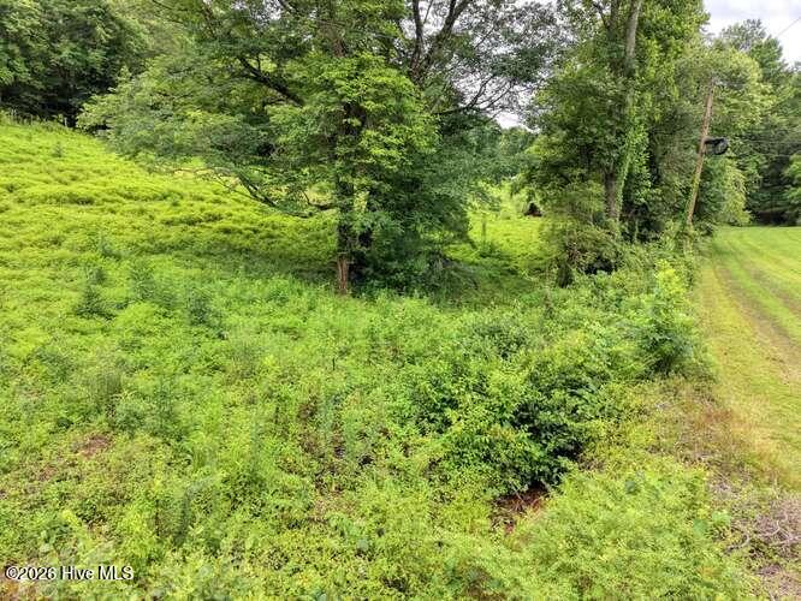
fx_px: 556
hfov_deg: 71.6
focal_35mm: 24
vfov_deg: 56.8
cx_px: 400
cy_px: 300
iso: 400
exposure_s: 1/5000
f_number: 1.8
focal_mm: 8.67
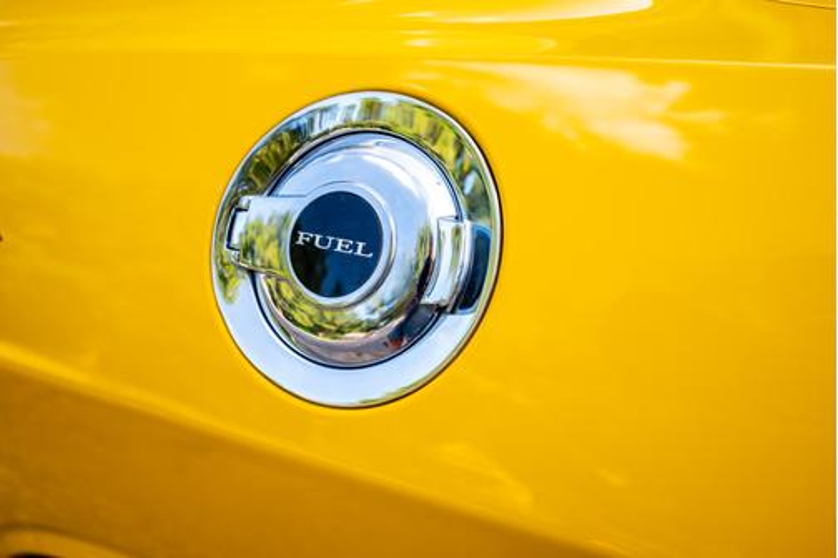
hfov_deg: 71.5
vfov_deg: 51.3
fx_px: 582
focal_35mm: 25
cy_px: 279
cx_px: 419
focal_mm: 25
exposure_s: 1/160
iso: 125
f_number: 4
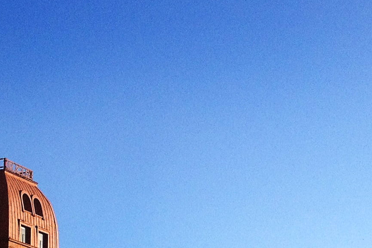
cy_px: 212
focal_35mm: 137
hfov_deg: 14.9
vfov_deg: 10.0
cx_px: 103
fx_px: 1416
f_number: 2.4
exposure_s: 1/1200
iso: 50
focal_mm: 4.28
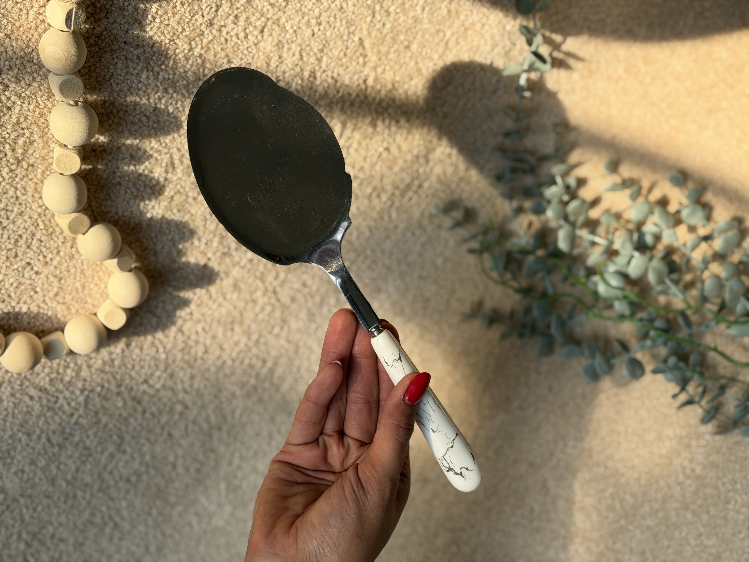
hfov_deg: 39.7
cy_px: 281
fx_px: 1039
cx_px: 374
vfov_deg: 30.3
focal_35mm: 48
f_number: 1.78
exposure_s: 1/917
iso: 64
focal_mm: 6.76
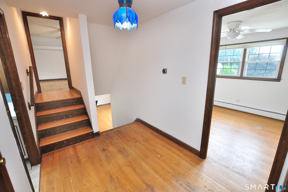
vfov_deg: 77.2
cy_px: 96
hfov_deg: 100.5
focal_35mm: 15
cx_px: 144
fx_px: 120
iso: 640
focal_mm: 10
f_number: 5
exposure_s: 1/20
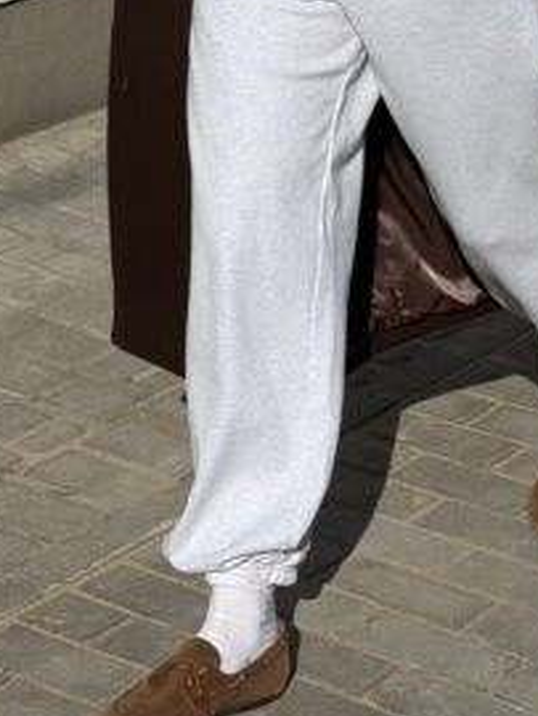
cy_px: -114
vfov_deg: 13.5
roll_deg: +2.6
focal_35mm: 142
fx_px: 2938
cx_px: 140
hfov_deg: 10.4
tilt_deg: -12.4
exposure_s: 1/20408
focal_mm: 6.76
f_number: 1.78
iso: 64
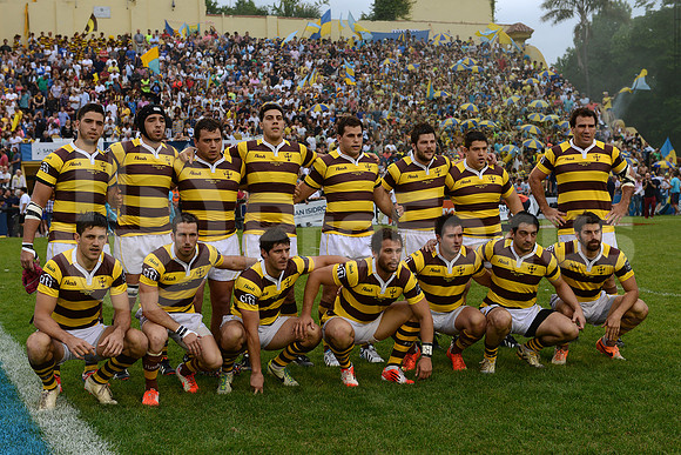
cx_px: 340
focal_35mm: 55
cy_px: 228
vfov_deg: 24.6
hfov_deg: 36.2
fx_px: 1041
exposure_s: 1/250
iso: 400
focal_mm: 55
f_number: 5
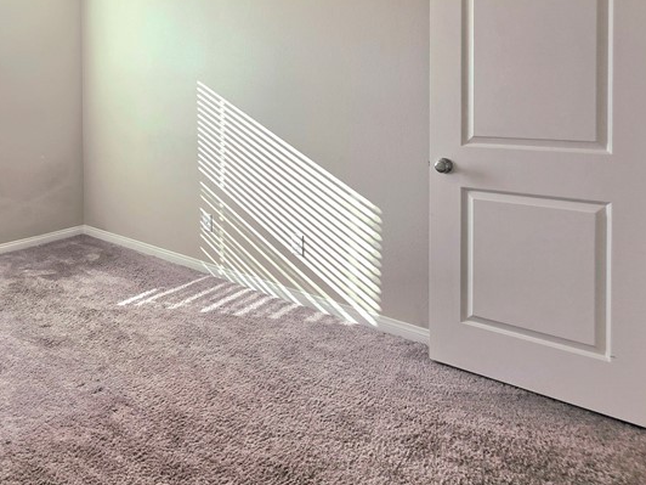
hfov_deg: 66.3
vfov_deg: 51.8
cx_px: 186
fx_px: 467
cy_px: 105
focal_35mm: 25
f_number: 1.9
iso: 40
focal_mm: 2.2
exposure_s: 1/120
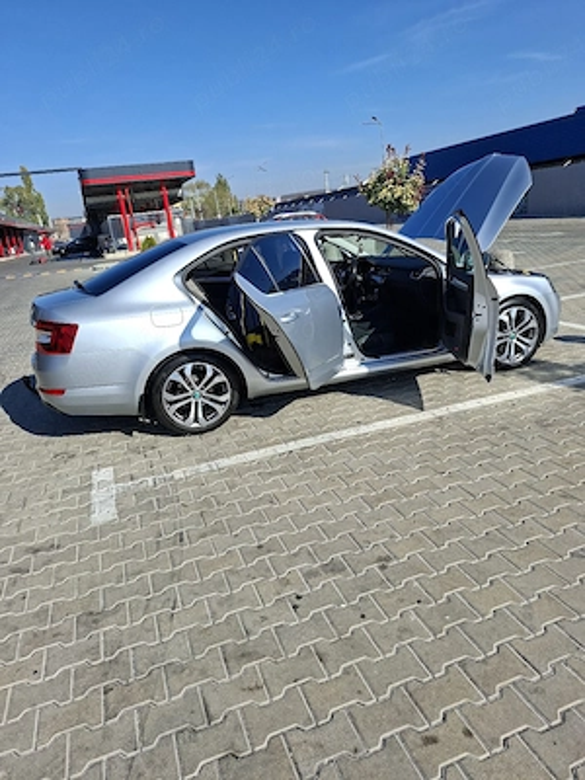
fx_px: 518
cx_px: 292
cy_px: 390
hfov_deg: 58.9
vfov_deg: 73.9
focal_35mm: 23
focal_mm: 5.54
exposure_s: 1/2000
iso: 50
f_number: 1.8
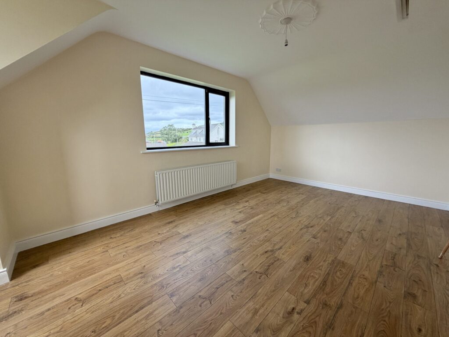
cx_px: 224
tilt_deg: -10.3
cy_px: 168
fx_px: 182
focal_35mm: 14
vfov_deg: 85.7
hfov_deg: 102.1
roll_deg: +0.4
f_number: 2.2
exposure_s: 1/188
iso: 40
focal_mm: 2.22
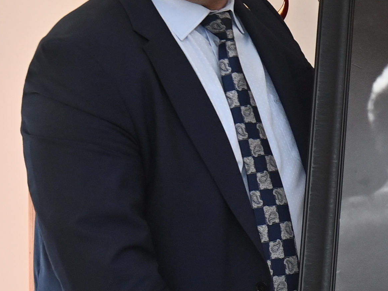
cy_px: 0
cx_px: 763
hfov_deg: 11.0
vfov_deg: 8.9
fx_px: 1849
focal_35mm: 165
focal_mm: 36
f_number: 6.3
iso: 1000
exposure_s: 1/250
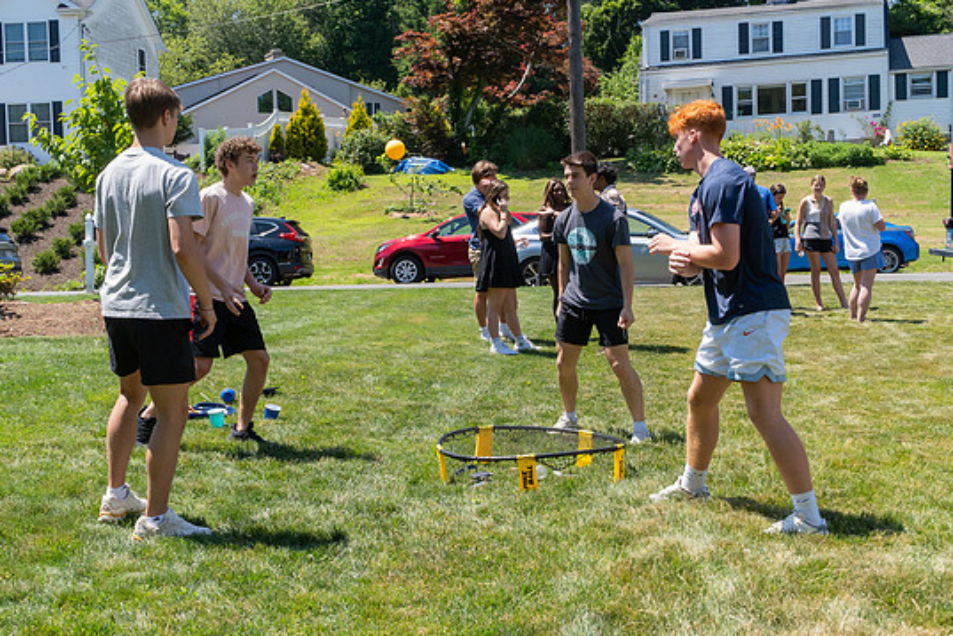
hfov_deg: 41.9
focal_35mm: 47
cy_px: 315
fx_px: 1244
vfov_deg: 28.6
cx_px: 449
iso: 640
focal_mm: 29
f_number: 8
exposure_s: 1/800
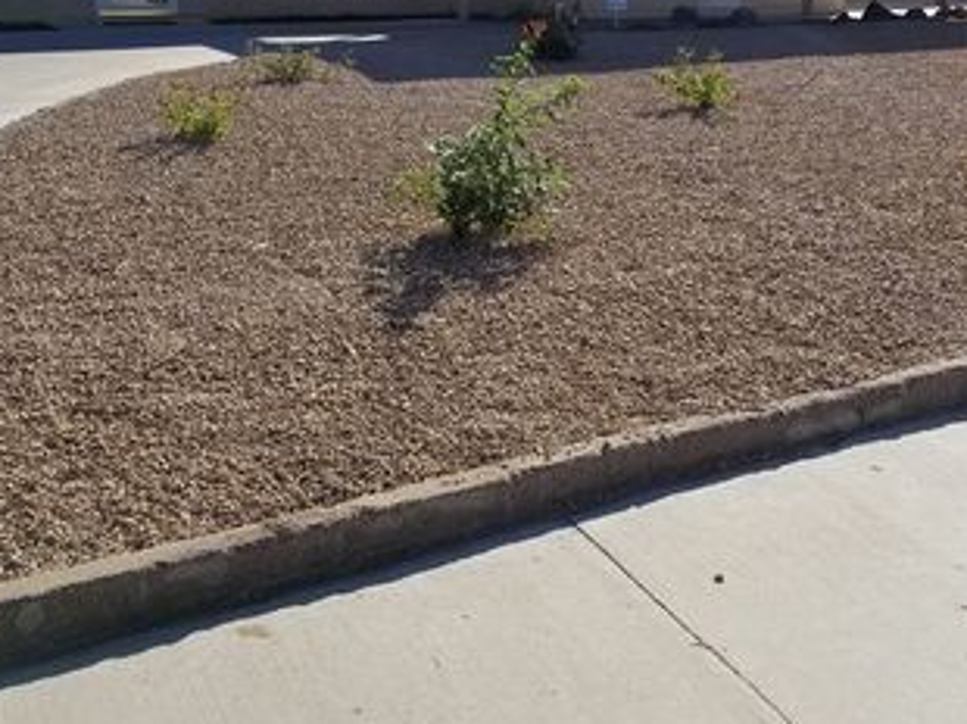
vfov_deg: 34.0
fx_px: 1172
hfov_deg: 44.6
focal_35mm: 42
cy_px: 239
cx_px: 583
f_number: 1.7
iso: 50
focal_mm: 4.25
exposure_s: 1/3224
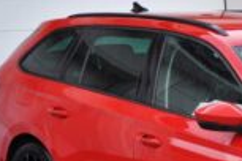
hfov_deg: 11.6
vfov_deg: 8.0
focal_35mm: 172
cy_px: 157
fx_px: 1154
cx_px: 335
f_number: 4.5
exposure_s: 1/80
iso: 250
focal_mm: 35
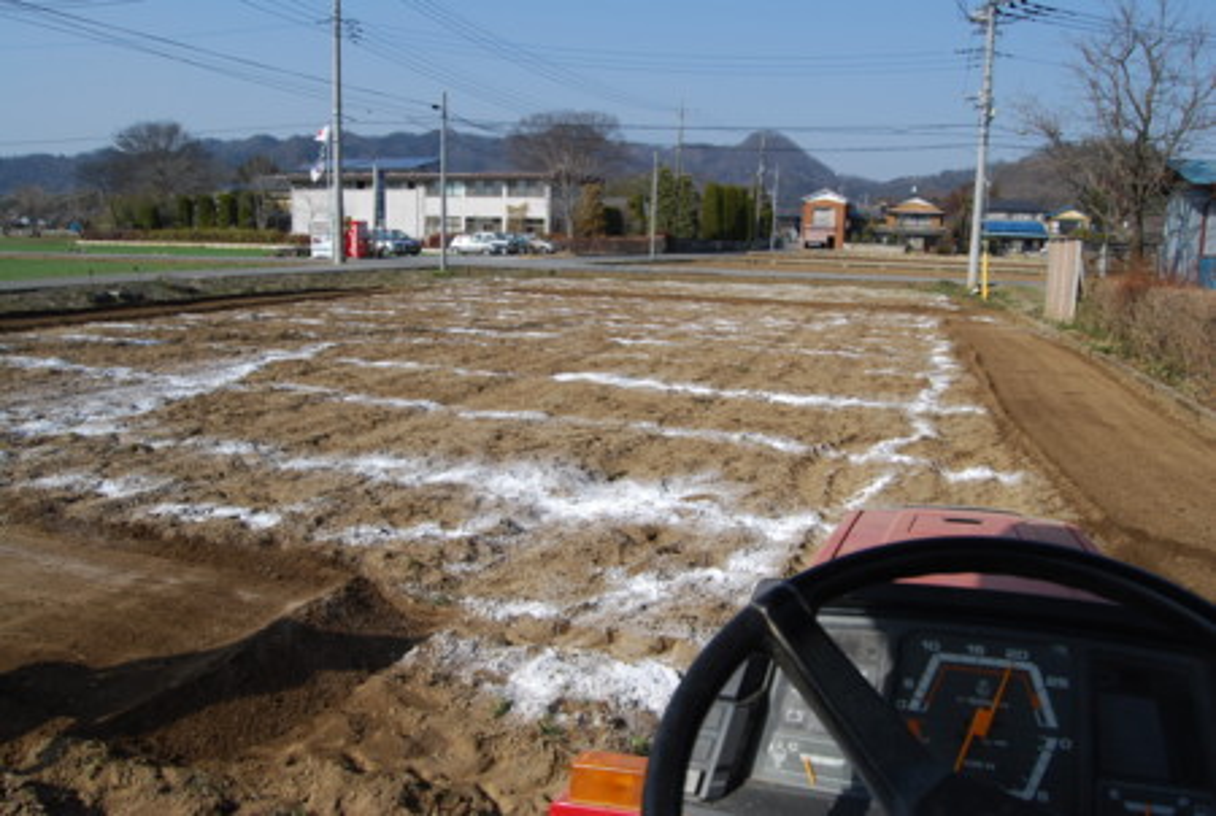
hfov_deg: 67.3
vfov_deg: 48.1
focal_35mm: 27
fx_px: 914
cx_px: 608
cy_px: 408
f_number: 8
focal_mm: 18
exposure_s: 1/250
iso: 100
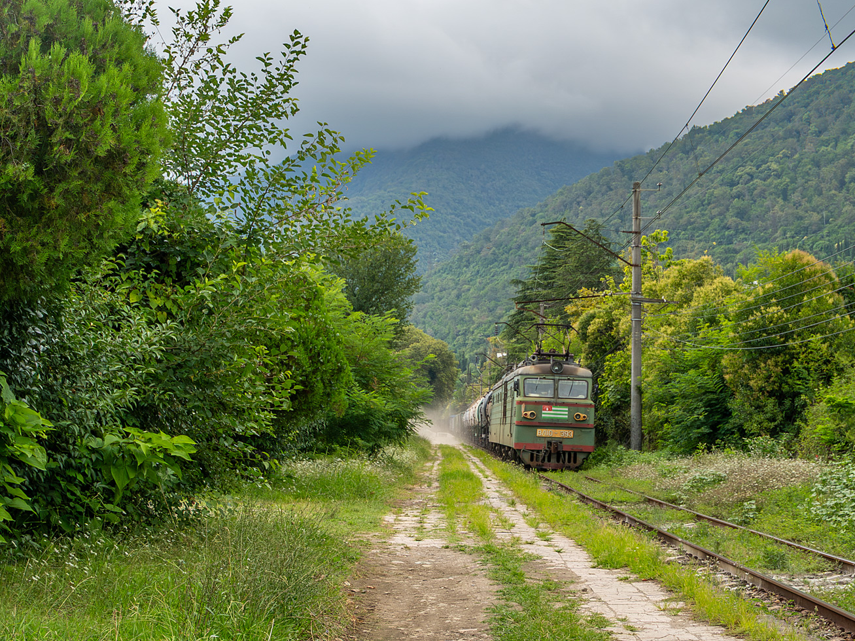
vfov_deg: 44.2
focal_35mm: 32
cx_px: 453
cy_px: 315
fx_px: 790
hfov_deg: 56.8
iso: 320
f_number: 6.3
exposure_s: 1/640
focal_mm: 29
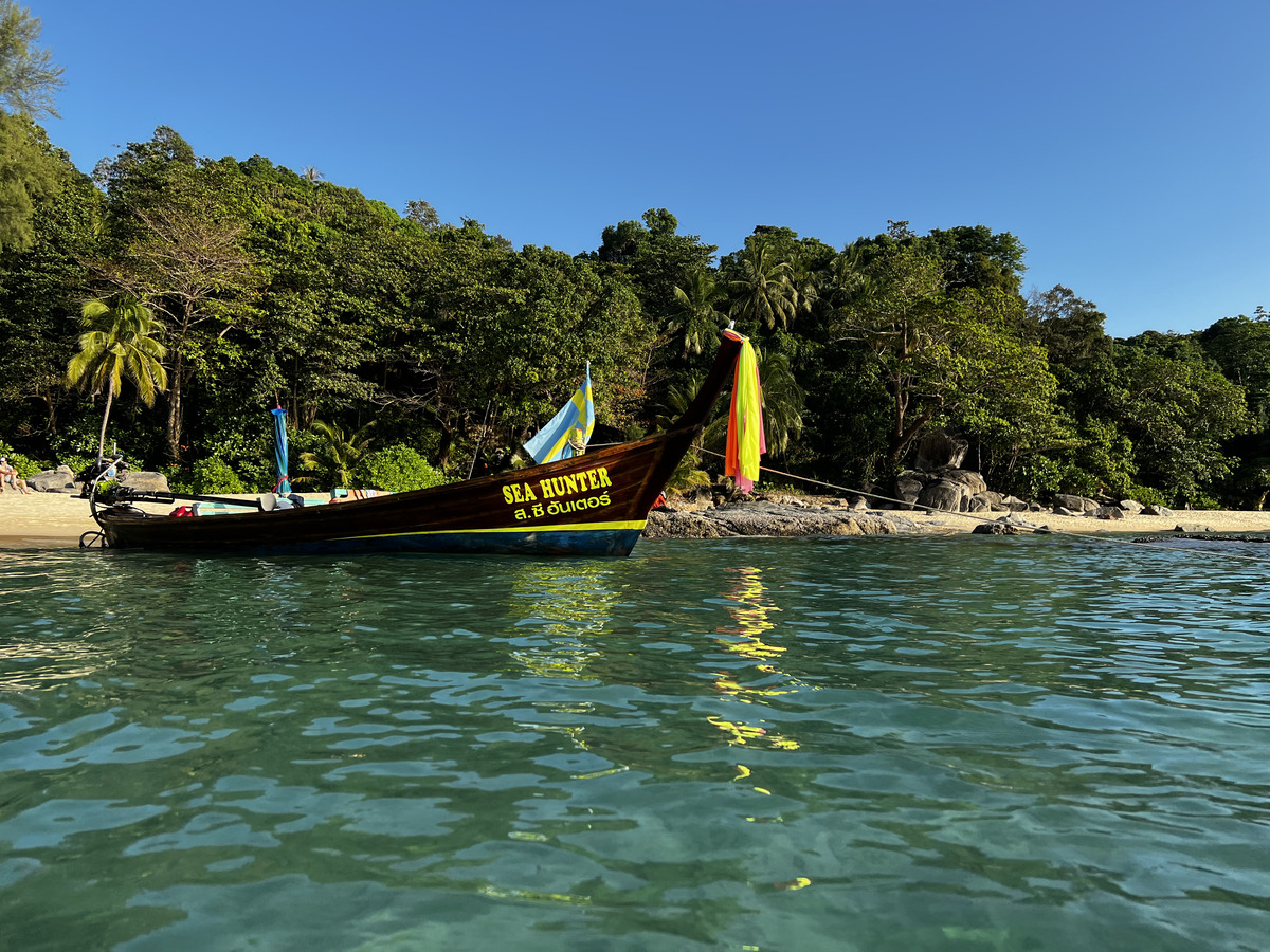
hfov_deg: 67.3
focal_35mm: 26
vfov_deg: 53.1
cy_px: 476
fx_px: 954
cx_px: 635
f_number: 1.5
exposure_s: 1/1575
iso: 50
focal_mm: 5.7
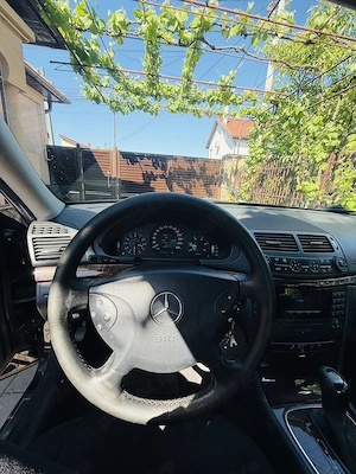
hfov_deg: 85.7
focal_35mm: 14
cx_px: 178
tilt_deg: -15.7
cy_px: 237
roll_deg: -4.1
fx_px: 192
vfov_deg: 102.1
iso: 64
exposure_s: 1/274
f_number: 2.2
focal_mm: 2.22
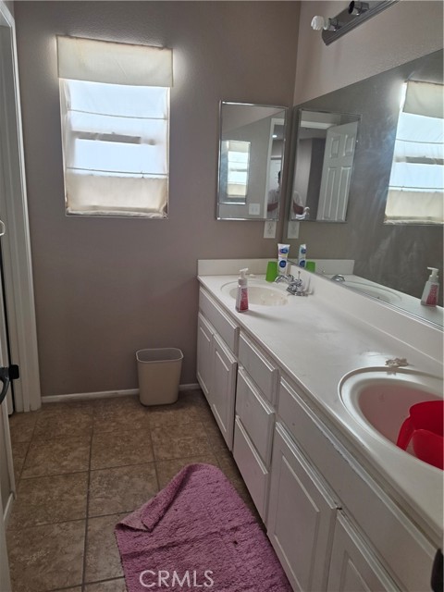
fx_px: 393
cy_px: 296
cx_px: 222
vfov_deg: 73.9
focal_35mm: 23
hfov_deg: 58.9
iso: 100
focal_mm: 6.5
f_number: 1.4
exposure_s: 1/120
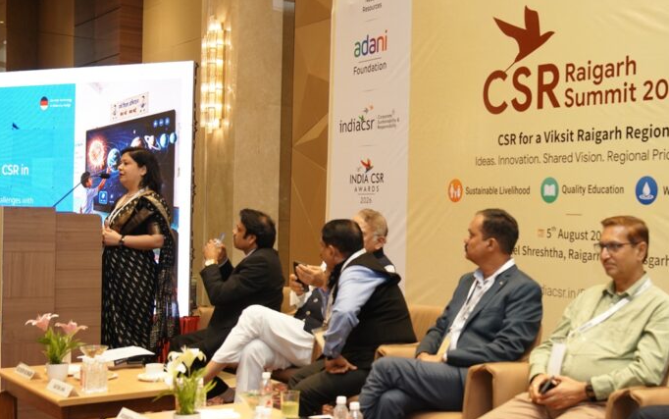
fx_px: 949
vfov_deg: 24.9
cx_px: 452
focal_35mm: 52
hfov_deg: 38.4
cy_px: 238
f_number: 4.5
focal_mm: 34
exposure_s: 1/200
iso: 1600
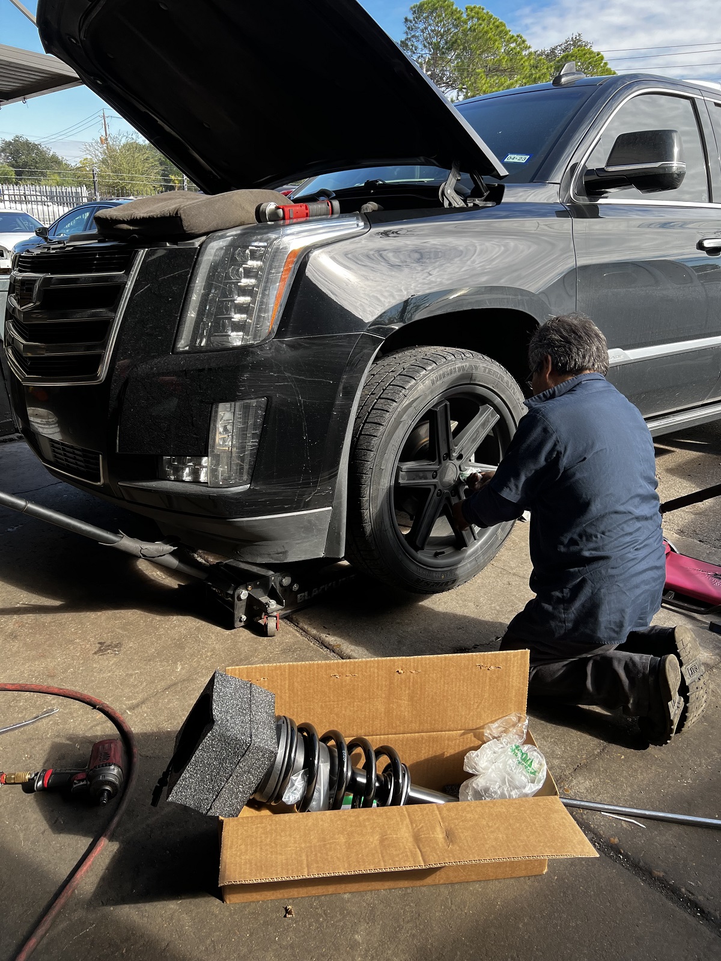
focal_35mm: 26
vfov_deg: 67.3
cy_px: 480
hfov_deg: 53.1
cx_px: 360
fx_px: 722
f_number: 1.5
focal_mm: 5.7
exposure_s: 1/797
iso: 50
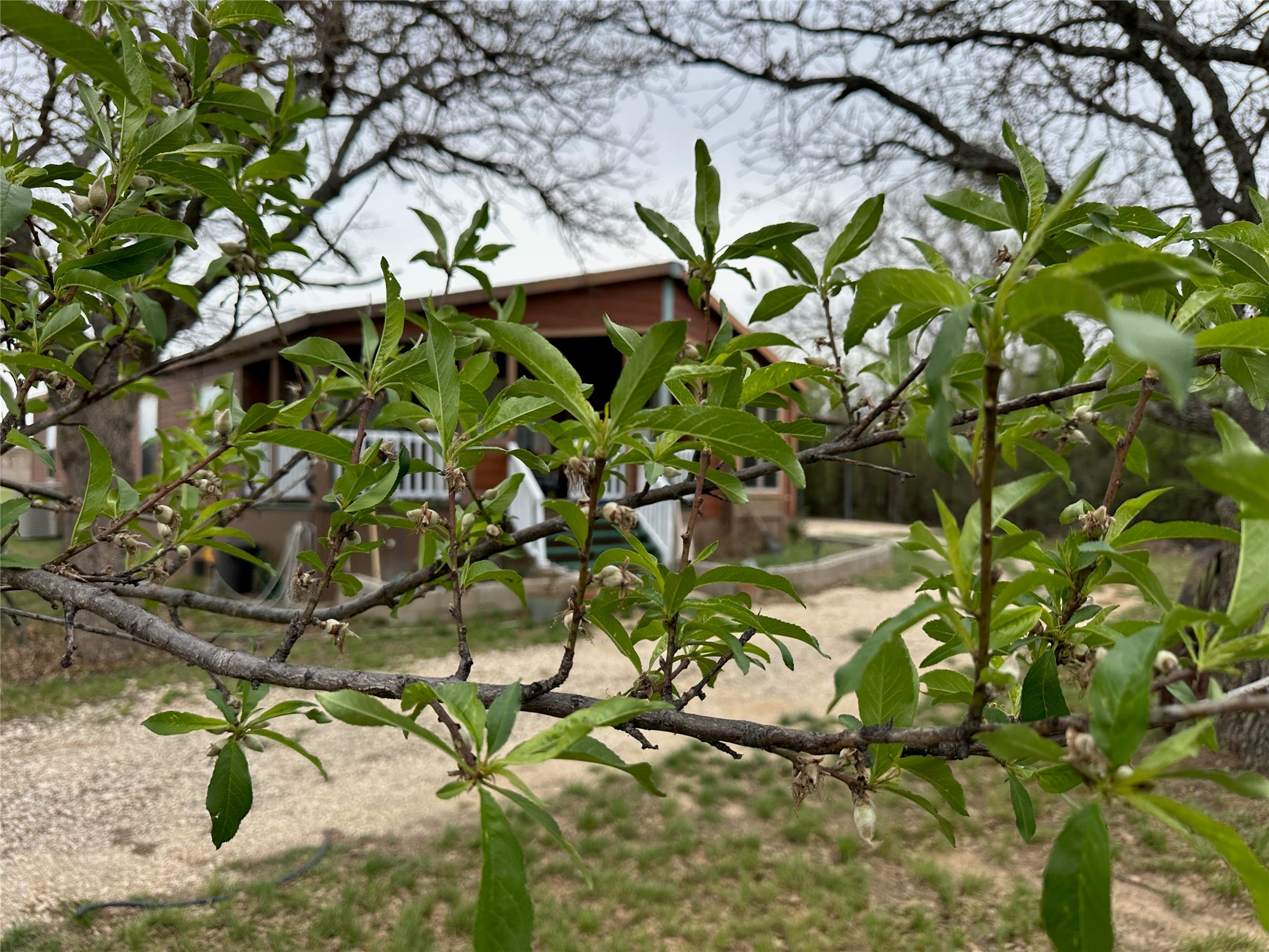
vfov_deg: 56.8
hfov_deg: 71.6
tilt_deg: +2.1
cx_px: 634
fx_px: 880
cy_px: 476
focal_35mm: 24
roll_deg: +0.8
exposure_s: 1/1721
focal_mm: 6.86
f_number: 1.78
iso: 80
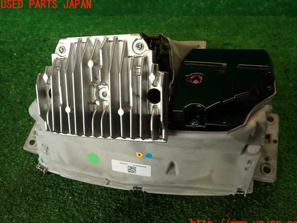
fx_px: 223
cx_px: 152
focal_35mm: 26
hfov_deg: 67.3
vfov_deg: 53.1
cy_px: 114
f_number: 2
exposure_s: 1/60
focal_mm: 4.5
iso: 100
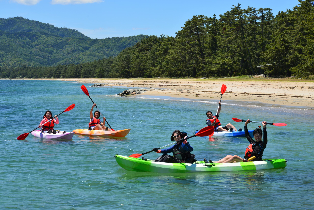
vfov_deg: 18.2
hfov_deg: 27.0
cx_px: 157
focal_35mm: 75
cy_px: 105
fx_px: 655
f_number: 10
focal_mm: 75
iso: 100
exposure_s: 1/200
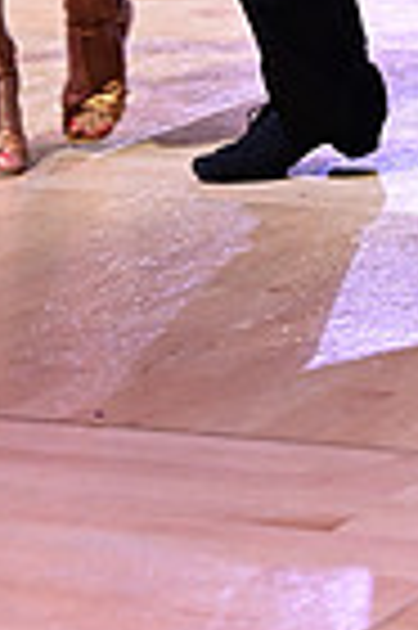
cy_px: -531
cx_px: 553
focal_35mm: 289
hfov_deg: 4.7
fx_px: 5046
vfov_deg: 6.9
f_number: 2.8
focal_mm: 70
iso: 1600
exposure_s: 1/400
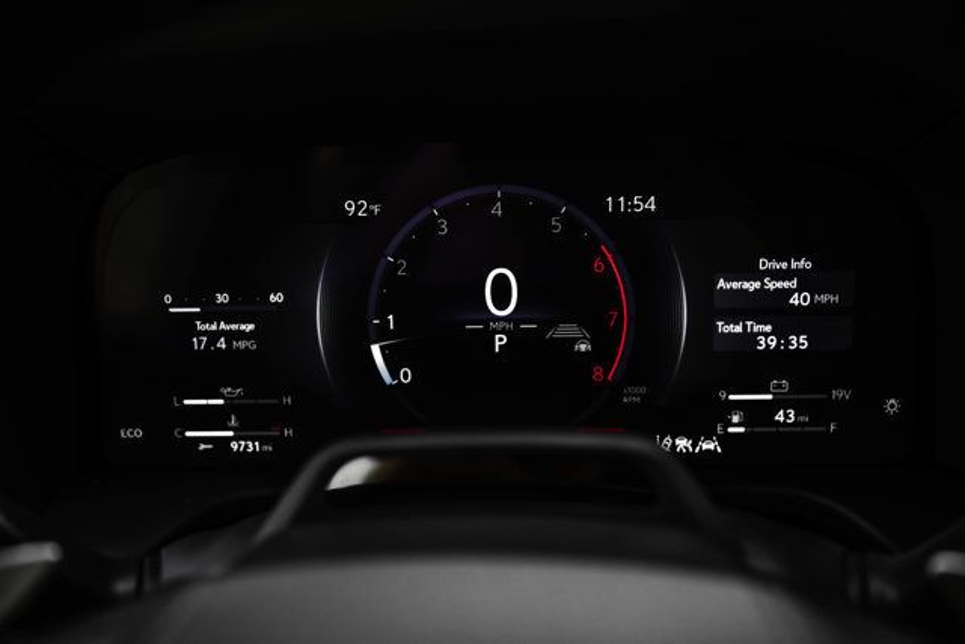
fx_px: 1072
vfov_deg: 33.4
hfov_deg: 48.4
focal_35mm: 40
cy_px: 322
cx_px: 482
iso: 800
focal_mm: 40
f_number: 3.5
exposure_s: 1/250
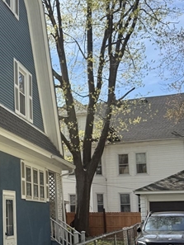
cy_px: 168
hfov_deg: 21.7
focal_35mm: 62
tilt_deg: +4.8
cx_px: -46
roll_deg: -1.8
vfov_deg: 30.9
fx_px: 439
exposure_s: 1/3425
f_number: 1.78
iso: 100
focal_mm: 6.76
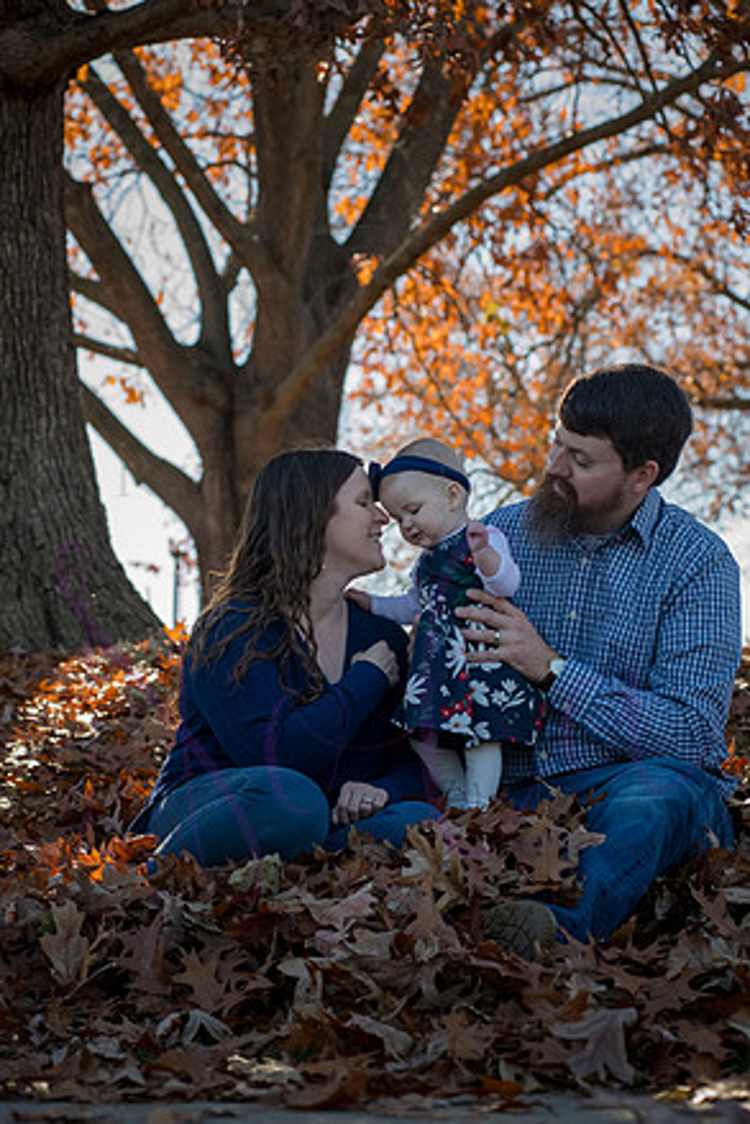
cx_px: 369
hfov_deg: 16.7
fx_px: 2560
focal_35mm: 82
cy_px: 566
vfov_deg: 24.8
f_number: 7.1
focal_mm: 80
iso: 400
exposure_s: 1/320
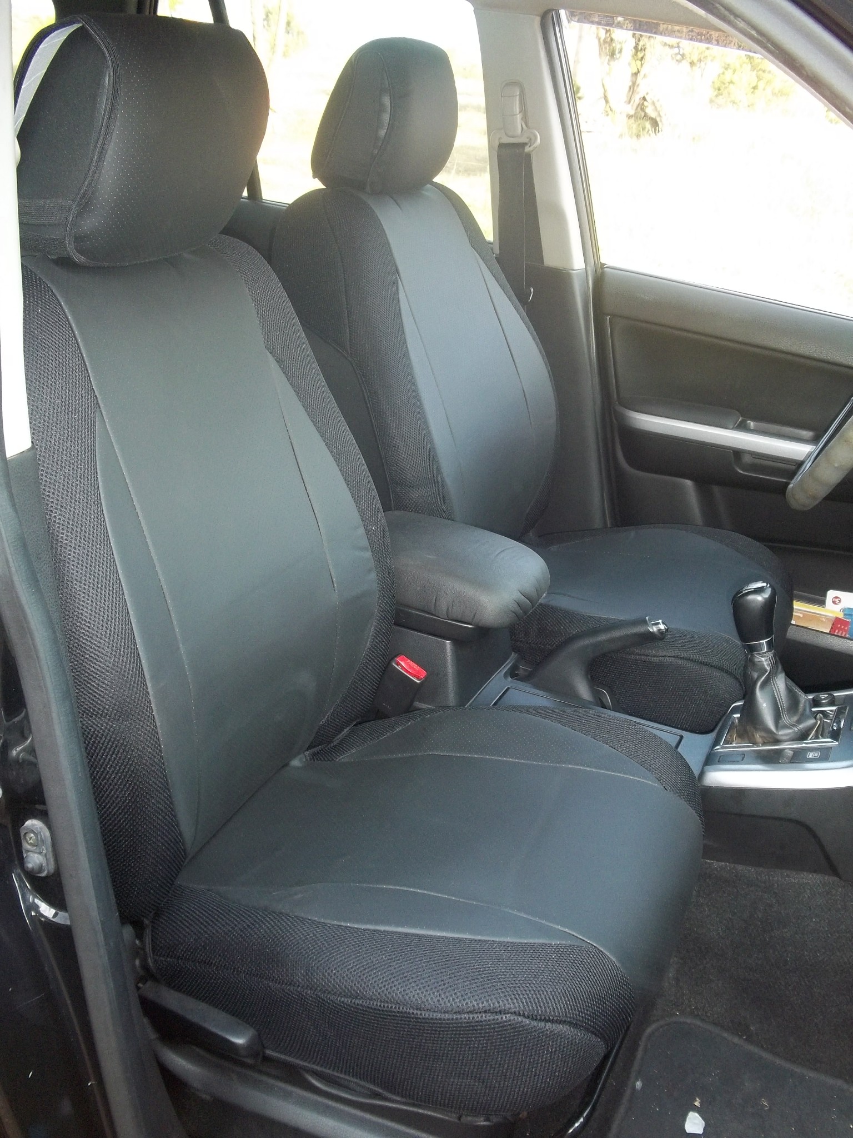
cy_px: 569
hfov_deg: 39.7
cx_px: 426
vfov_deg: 51.4
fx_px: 1183
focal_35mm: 36
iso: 160
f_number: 3.1
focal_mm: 6.5
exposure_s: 1/80
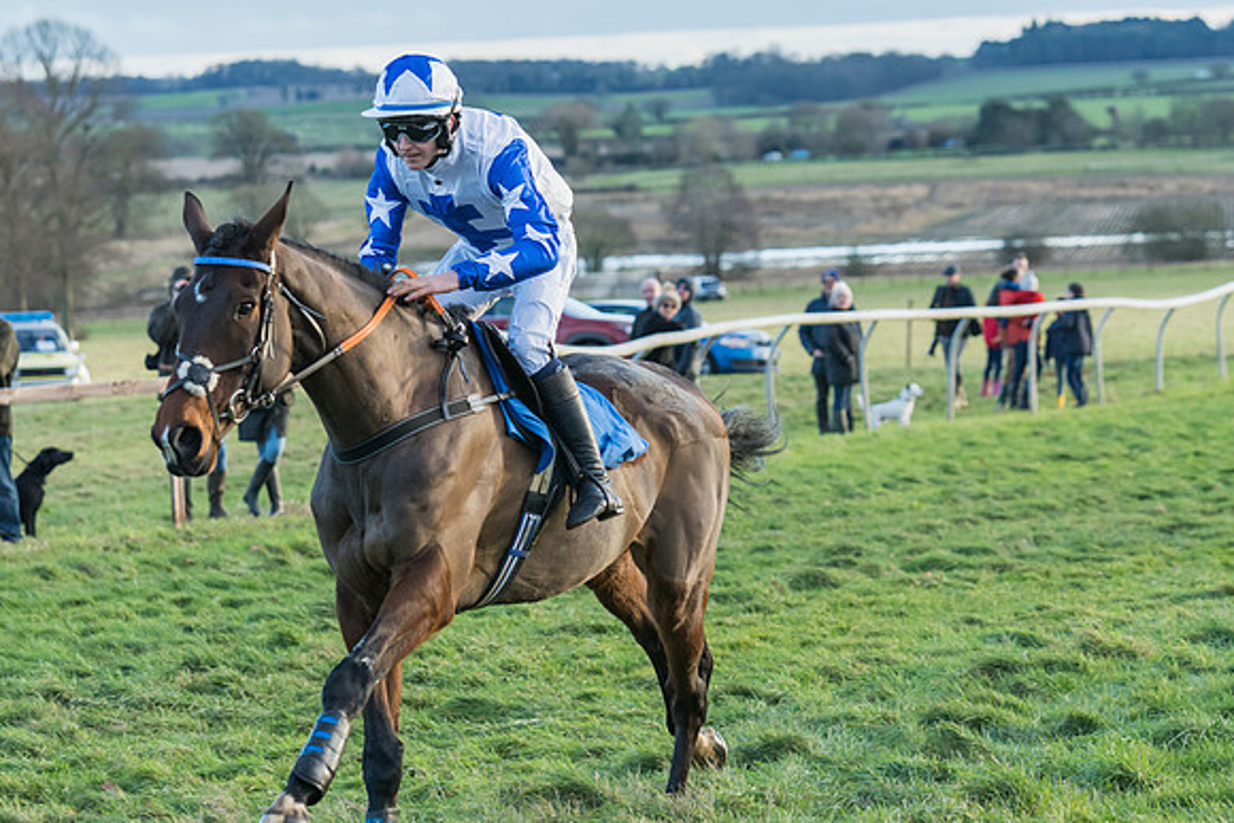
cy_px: 364
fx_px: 5131
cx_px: 617
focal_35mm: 150
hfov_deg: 13.7
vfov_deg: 9.2
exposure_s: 1/1000
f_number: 4
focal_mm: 95
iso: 800
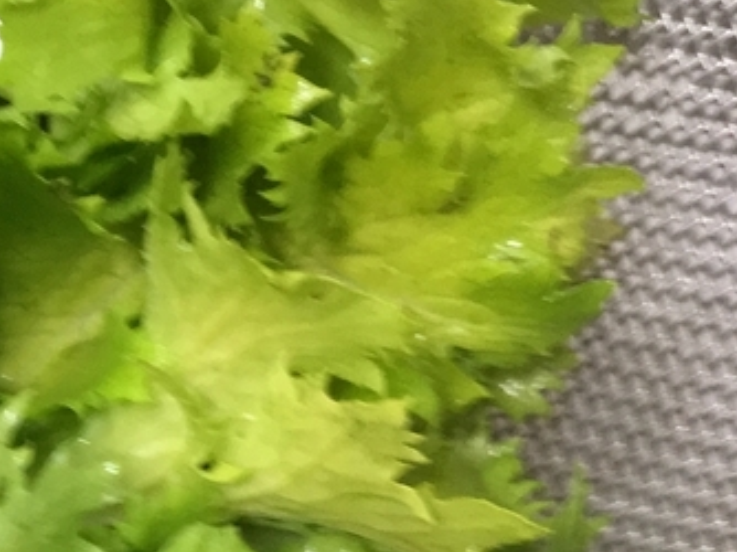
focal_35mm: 89
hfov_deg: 19.5
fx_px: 1894
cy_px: 561
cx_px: -335
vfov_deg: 16.2
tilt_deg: -55.9
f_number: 2.2
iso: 160
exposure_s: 1/30
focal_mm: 4.15
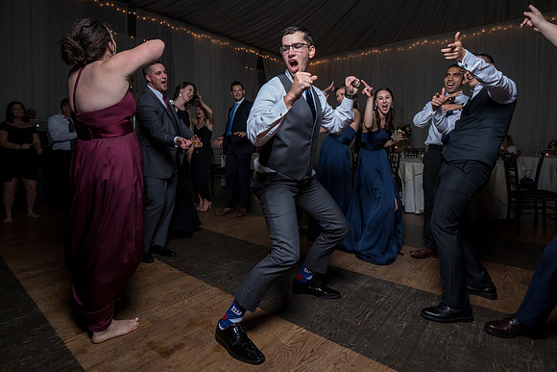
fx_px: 296
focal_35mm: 19
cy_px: 152
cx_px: 278
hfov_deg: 86.6
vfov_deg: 63.8
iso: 2000
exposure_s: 1/200
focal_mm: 16
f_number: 5.6
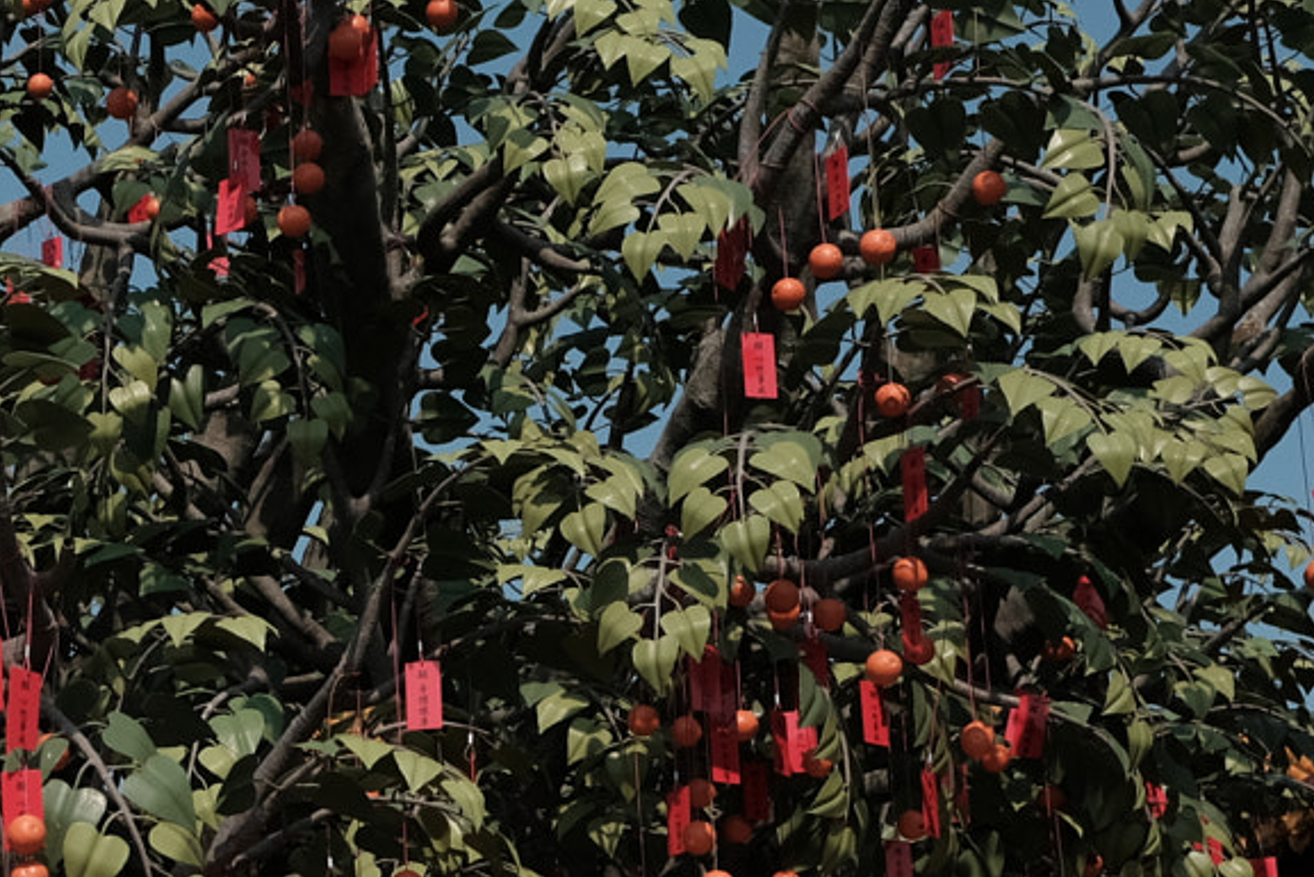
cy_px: 890
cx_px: -43
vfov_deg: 13.9
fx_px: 3541
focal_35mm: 97
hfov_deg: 20.3
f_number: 4
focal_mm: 23
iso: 400
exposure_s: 1/5800
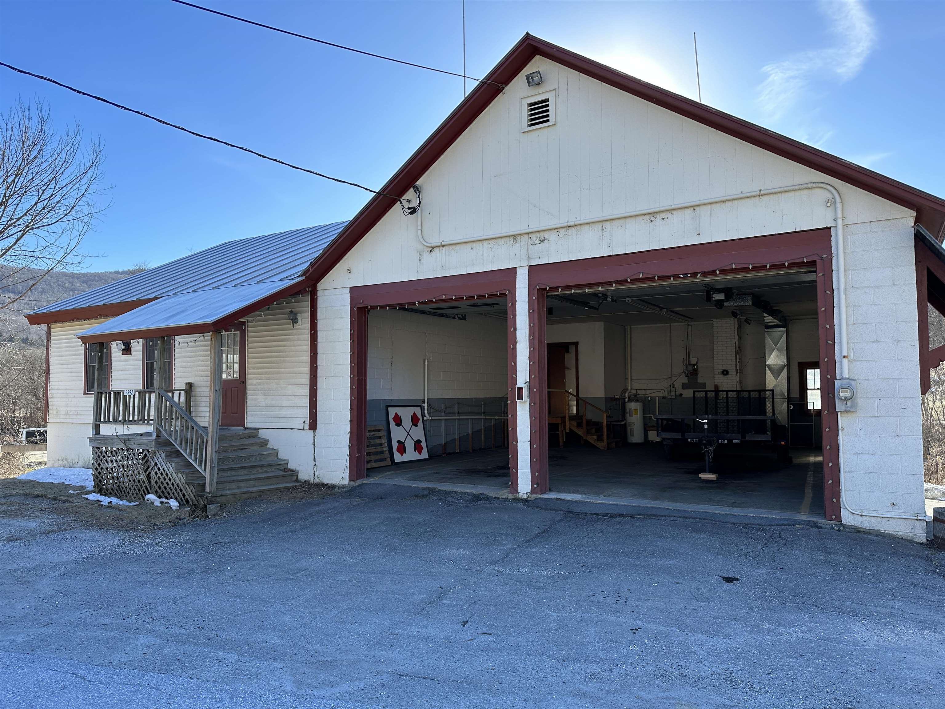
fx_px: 655
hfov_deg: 71.6
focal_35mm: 24
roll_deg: -0.4
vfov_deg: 56.8
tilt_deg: +2.8
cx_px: 472
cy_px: 354
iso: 80
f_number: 1.78
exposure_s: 1/1289
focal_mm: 6.86
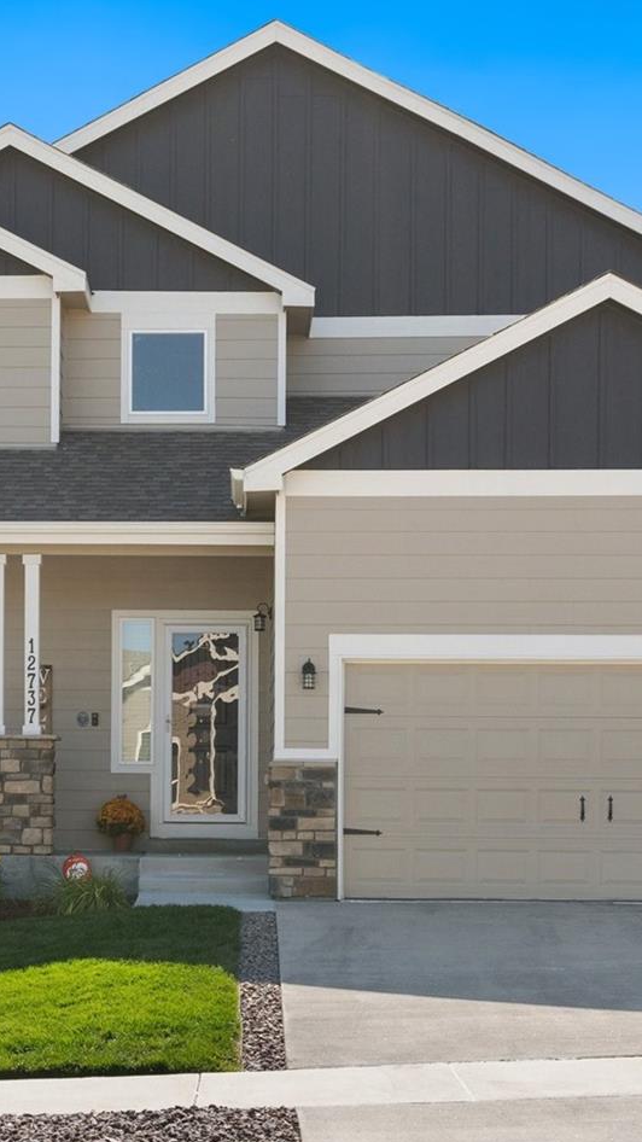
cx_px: 265
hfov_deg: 19.4
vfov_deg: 33.8
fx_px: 1877
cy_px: 565
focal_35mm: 62
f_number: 6.7
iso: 1000
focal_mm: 35
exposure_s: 1/500
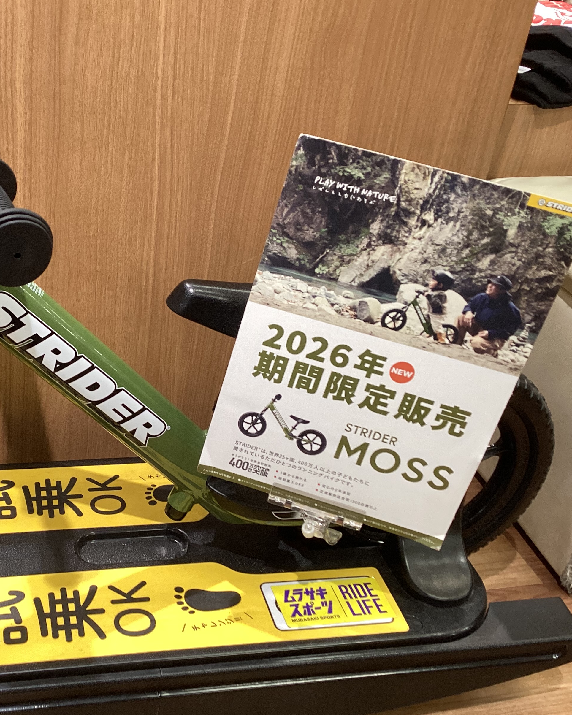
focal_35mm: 41
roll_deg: -6.0
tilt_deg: -31.8
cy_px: 358
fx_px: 868
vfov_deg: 44.8
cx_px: 125
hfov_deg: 35.5
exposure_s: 1/60
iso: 125
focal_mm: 3.3
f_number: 2.4
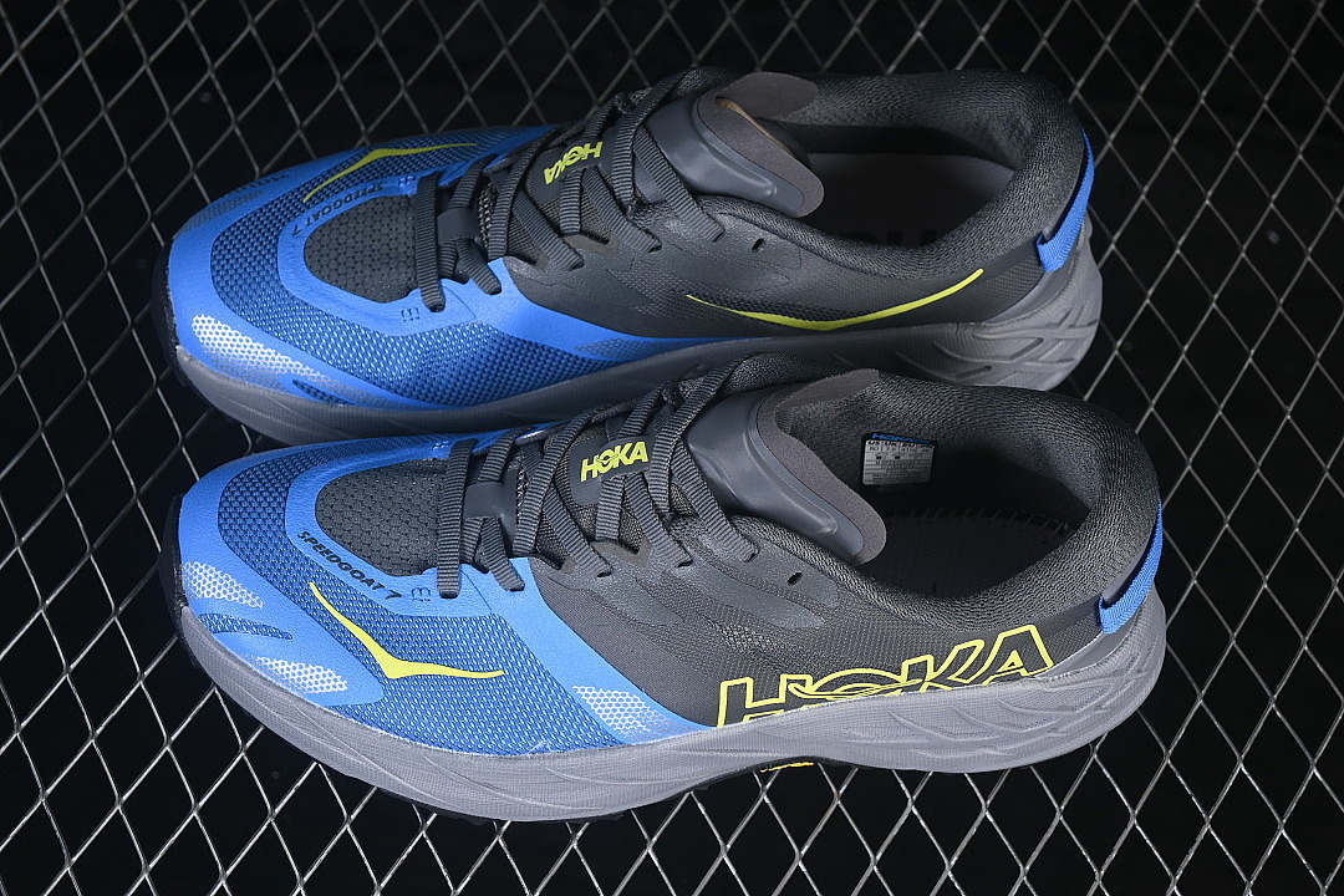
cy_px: 448
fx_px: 2800
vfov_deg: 18.2
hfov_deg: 27.0
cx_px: 672
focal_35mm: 75
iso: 160
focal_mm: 50
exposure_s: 1/60
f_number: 6.3
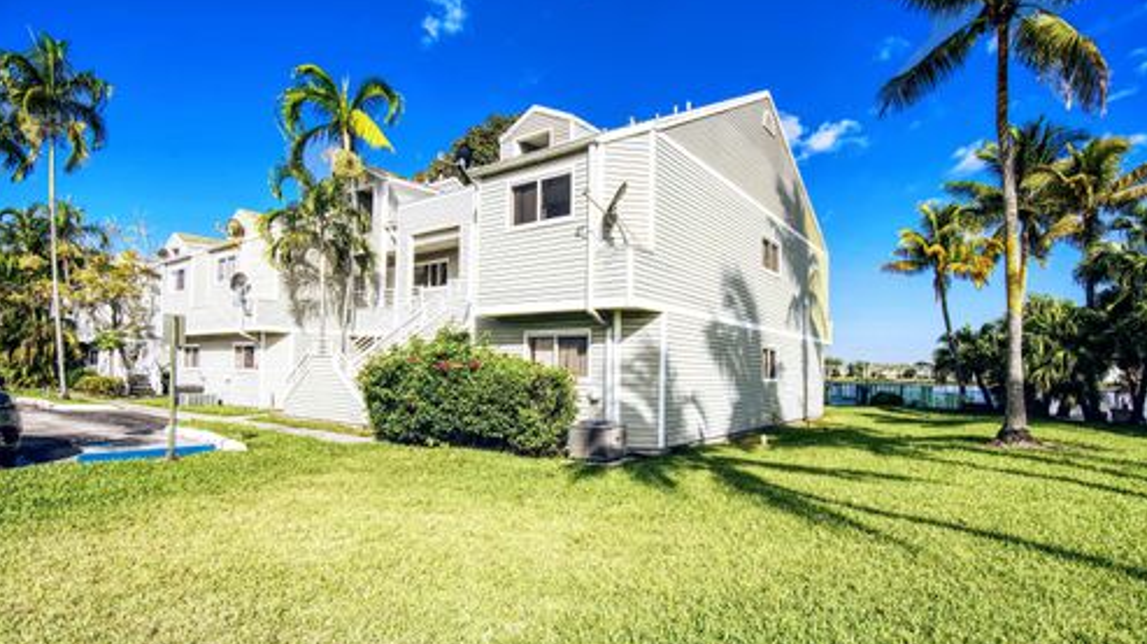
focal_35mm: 18
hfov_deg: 94.2
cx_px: 579
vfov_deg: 62.1
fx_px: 533
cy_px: 360
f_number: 8
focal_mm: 11
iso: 100
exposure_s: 1/500
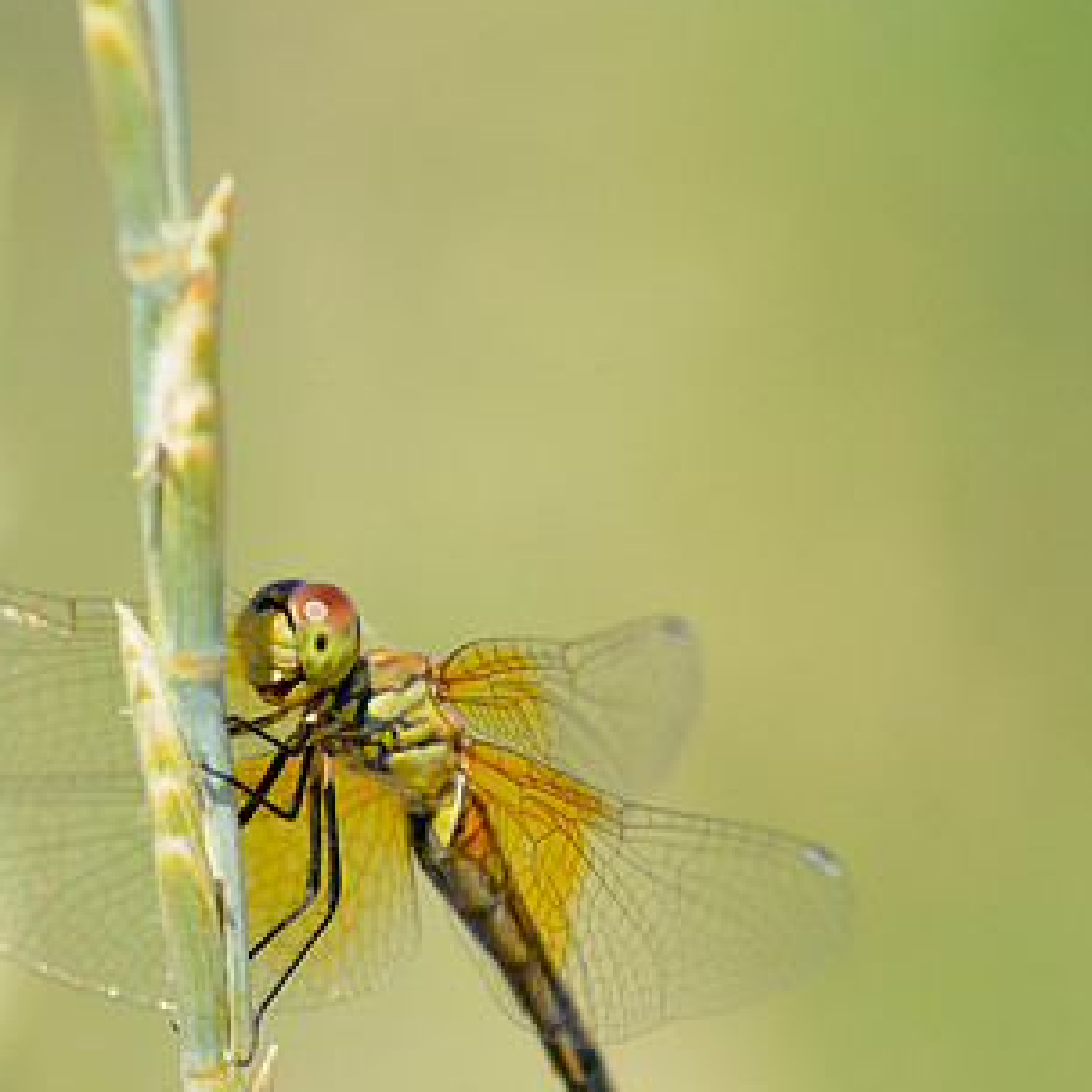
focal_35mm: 439
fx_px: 15668
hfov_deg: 4.0
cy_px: 647
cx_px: 487
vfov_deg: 4.0
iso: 200
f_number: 9
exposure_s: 1/320
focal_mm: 180
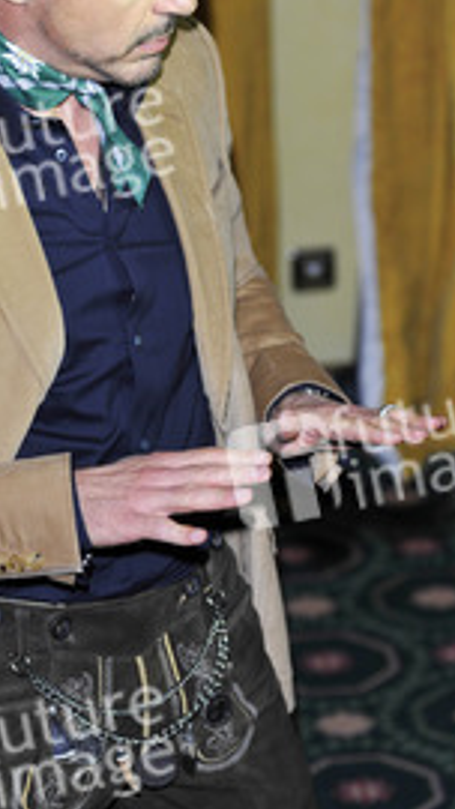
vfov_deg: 17.3
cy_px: 309
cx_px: 108
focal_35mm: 124
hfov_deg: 9.8
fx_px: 2658
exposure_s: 1/250
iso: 500
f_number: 4.5
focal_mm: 80
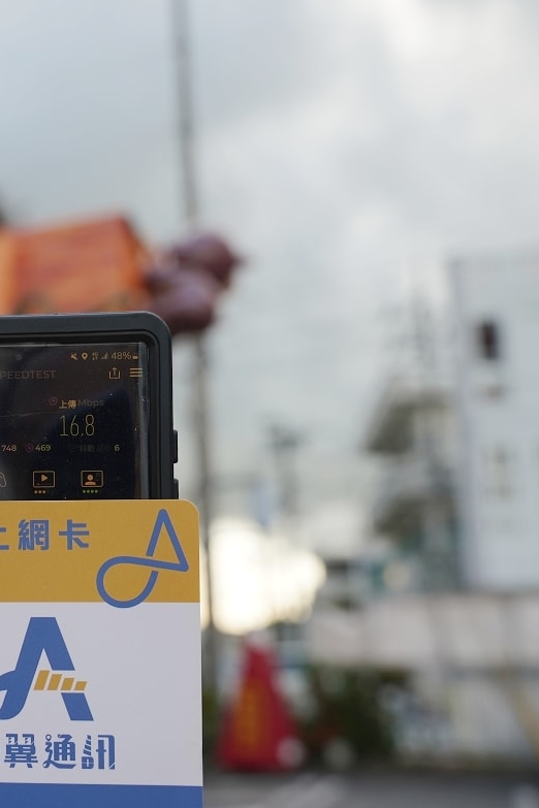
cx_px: 34
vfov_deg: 40.3
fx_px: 1100
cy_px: 398
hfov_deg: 26.4
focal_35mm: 49
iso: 100
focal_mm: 32
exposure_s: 1/80
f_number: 4.5
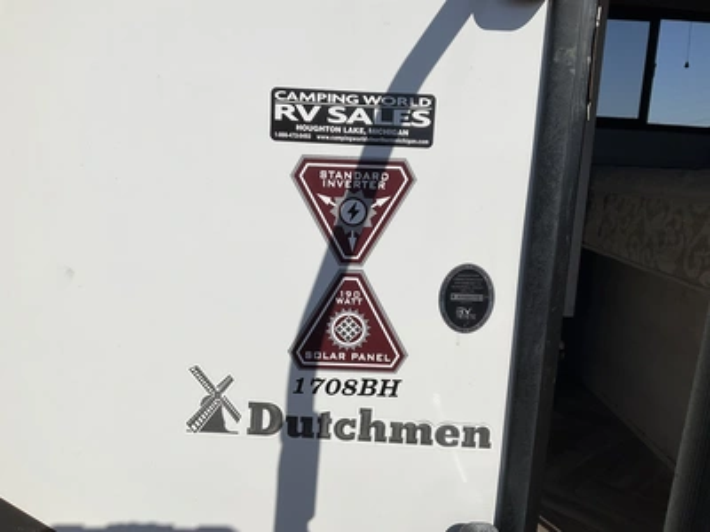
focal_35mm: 29
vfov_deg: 48.2
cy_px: 266
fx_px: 595
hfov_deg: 61.7
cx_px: 355
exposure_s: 1/8621
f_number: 1.8
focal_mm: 3
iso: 25
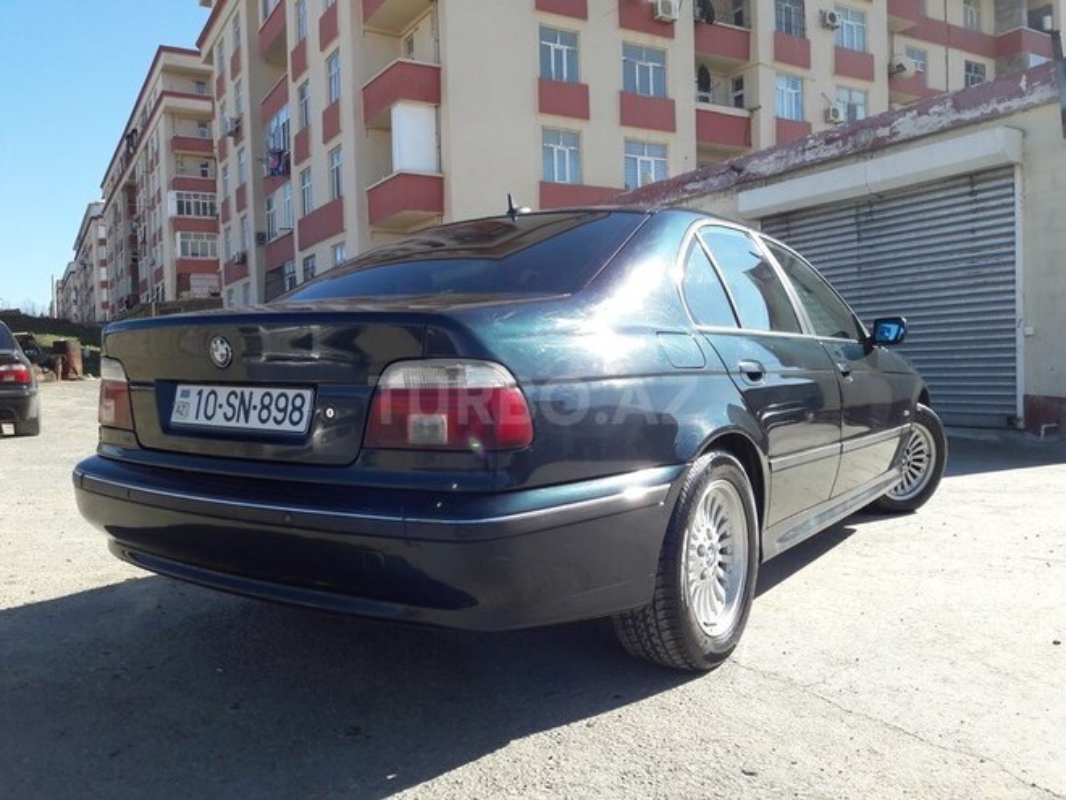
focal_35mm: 28
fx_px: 862
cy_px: 400
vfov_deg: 49.7
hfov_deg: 63.4
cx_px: 533
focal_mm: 3.7
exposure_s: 1/863
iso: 40
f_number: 1.9
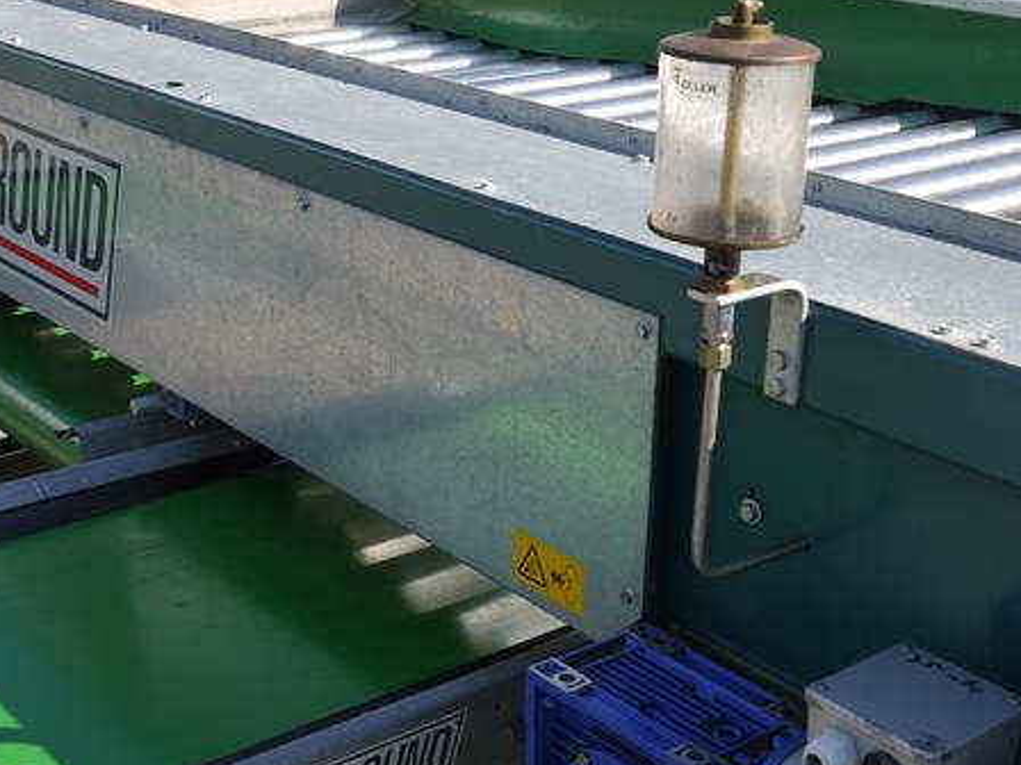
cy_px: 373
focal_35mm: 60
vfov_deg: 24.4
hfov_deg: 32.2
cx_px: 456
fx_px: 1770
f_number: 7.1
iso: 100
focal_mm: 21
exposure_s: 1/250
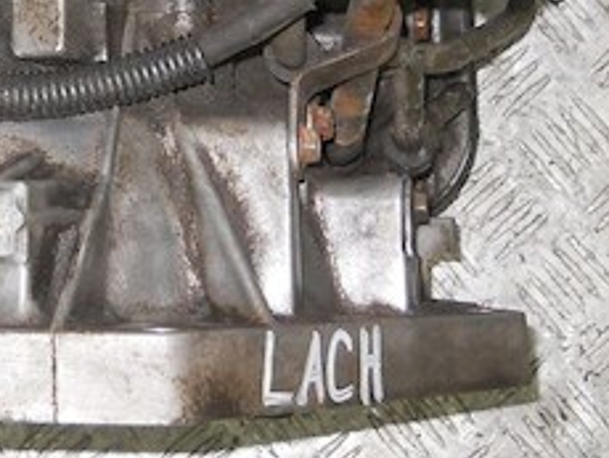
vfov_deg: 12.6
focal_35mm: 114
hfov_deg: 16.9
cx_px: -5
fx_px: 2008
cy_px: -130
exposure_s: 1/30
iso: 100
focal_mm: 6.72
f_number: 3.1
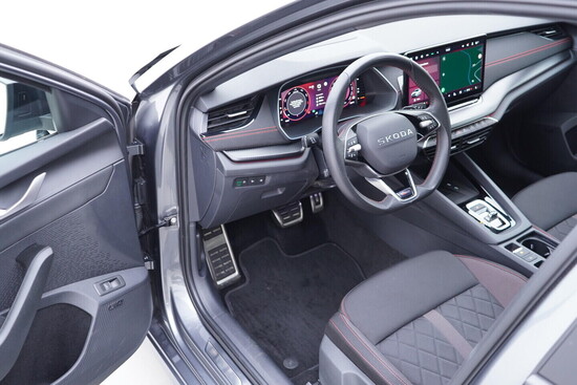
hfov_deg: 53.1
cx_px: 288
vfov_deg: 36.9
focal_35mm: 36
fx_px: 577
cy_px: 192
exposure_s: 1/40
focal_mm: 24
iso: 500
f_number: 2.8
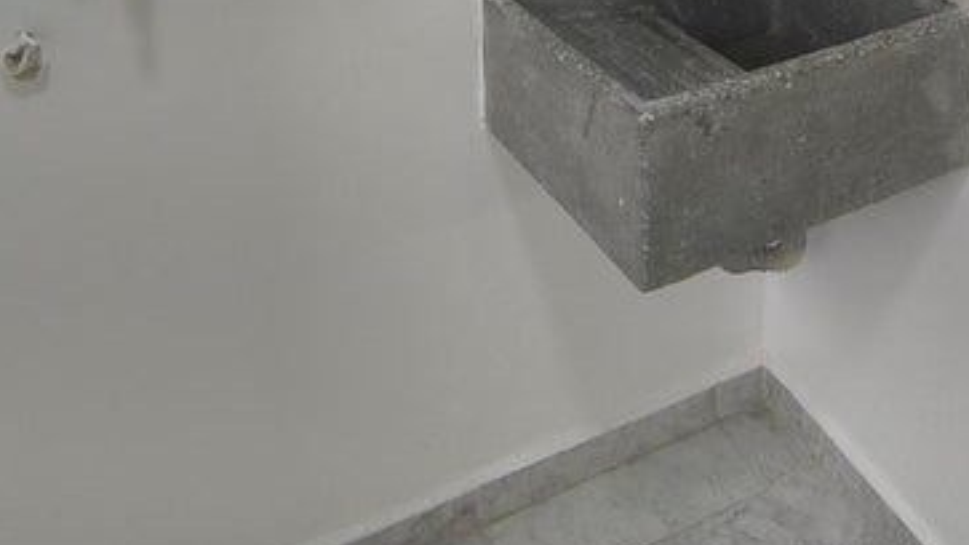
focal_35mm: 41
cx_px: 495
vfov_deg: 23.3
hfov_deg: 49.4
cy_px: -272
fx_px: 1053
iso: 80
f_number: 2.2
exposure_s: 1/50
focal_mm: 1.65
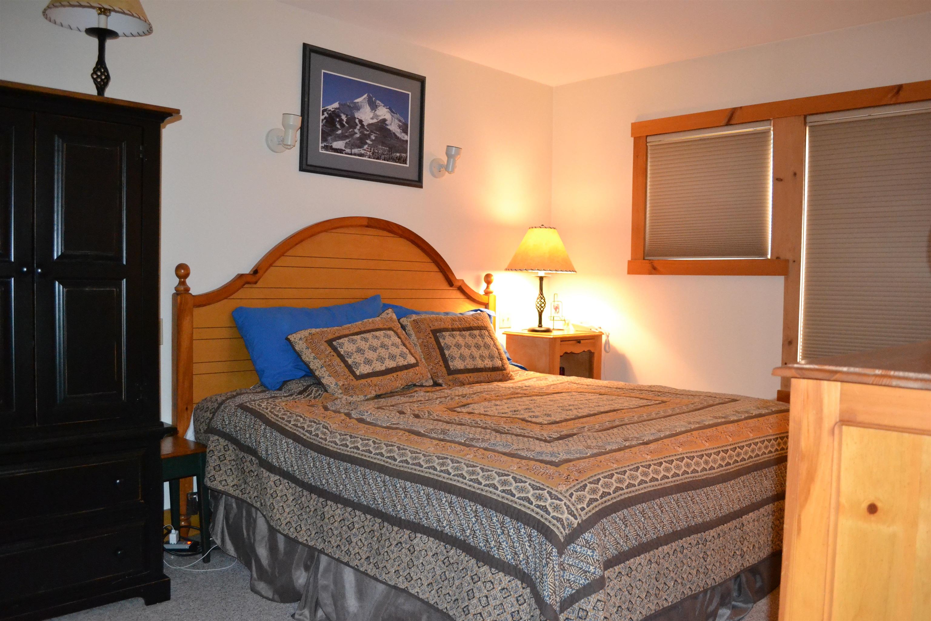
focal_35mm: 27
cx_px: 466
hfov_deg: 67.4
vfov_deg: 47.9
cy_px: 310
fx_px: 698
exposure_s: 1/60
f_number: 3.5
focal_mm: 18
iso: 3200
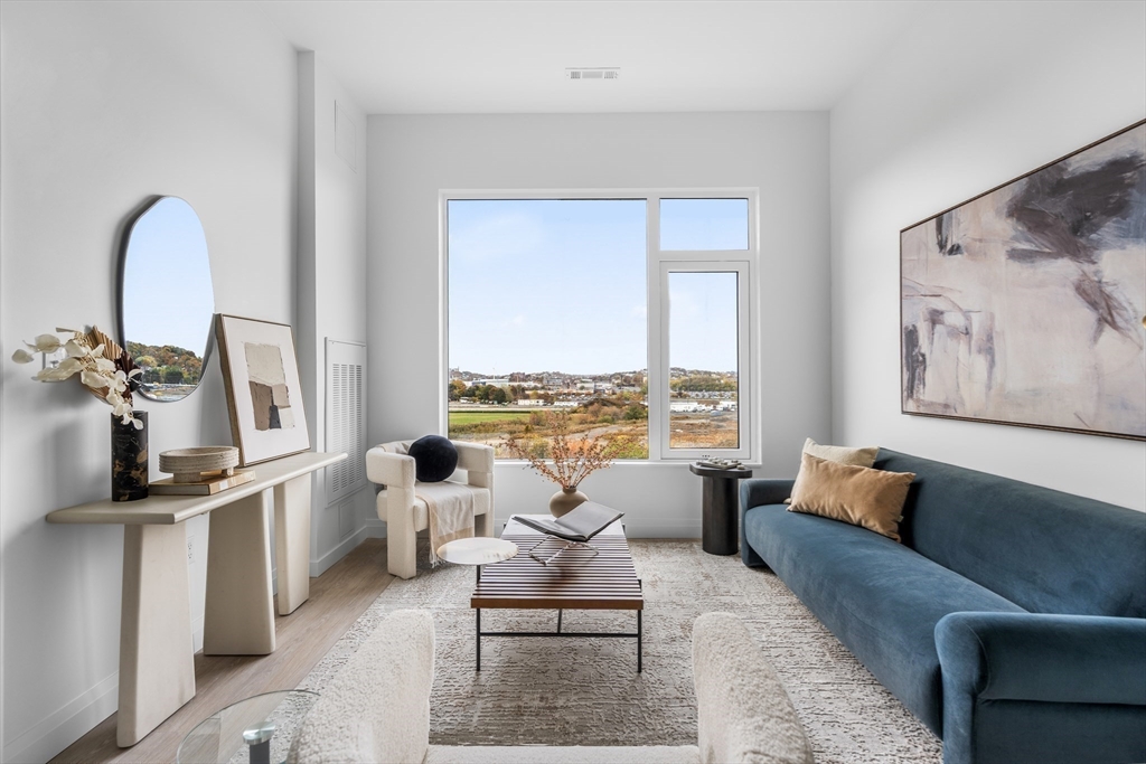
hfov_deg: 95.0
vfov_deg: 72.1
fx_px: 525
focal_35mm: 16
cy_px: 382
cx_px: 573
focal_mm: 16.5
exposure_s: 1/13
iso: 100
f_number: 6.3
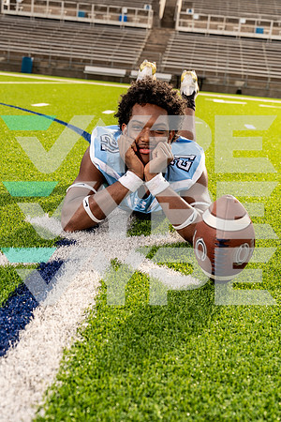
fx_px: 609
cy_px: 211
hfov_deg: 26.0
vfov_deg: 38.2
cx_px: 140
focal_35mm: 52
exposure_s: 1/250
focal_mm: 52
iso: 100
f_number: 5.6
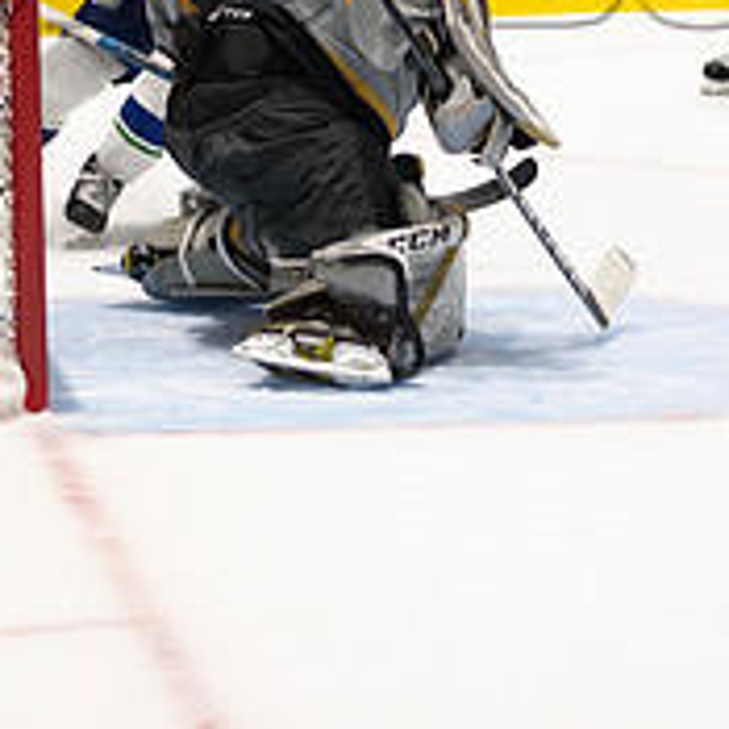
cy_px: -110
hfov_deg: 8.0
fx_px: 5170
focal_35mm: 217
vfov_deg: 8.0
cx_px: 592
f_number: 2.8
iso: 2000
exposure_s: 1/1000
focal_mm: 70
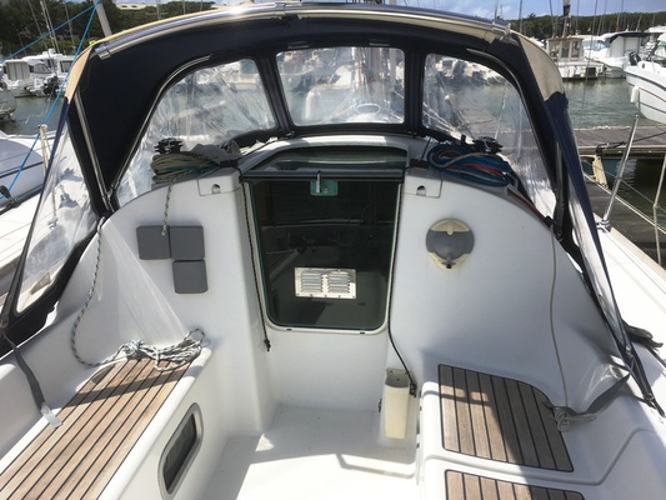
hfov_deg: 61.6
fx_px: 558
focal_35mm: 29
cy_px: 250
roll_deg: +2.6
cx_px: 333
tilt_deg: -18.6
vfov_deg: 48.2
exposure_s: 1/2331
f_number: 2.2
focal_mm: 4.15
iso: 25
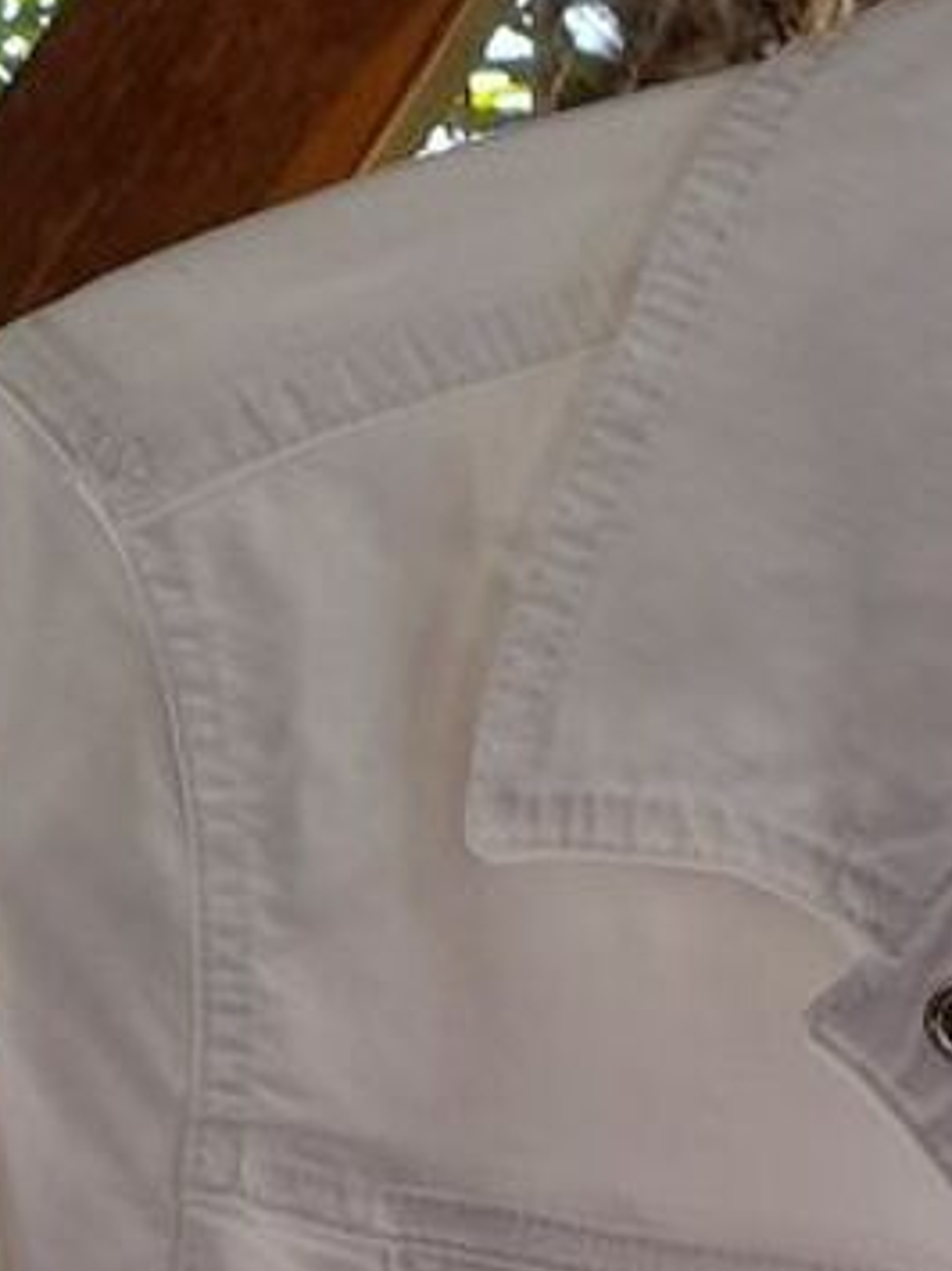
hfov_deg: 15.0
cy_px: 1792
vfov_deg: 18.9
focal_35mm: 94
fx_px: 3449
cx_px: 1224
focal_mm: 4.6
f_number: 2
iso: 20
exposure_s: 1/100
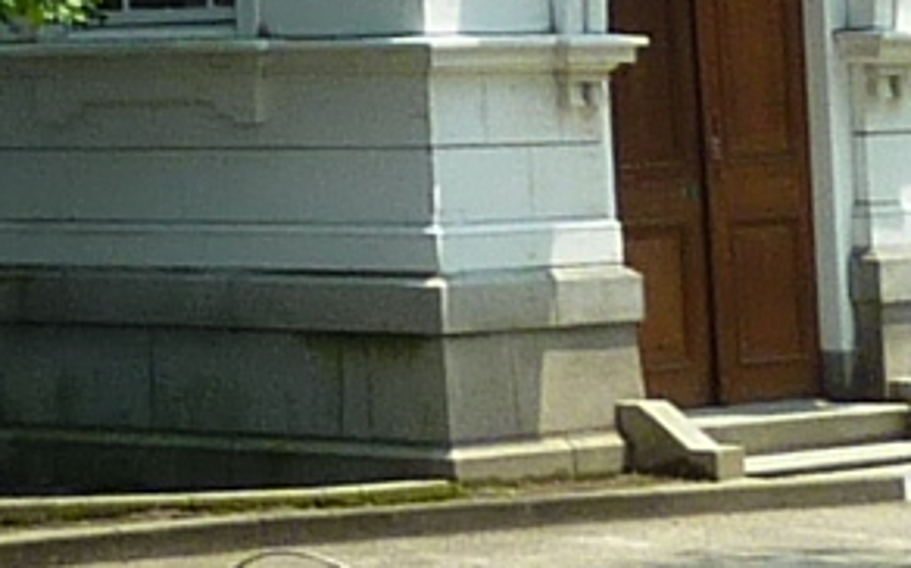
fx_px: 5904
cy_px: -843
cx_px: -636
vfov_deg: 5.3
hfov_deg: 8.5
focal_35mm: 238
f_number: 4
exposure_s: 1/500
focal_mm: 4.1
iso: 80
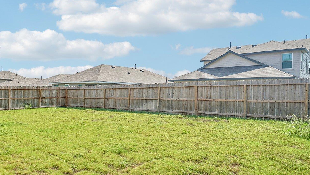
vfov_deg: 41.5
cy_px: 95
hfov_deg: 67.2
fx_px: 230
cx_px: 123
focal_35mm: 28
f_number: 2.8
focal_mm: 16
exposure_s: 1/3200
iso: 200
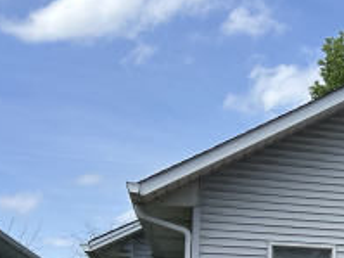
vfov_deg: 16.1
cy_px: 331
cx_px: 426
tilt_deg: +4.1
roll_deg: -0.1
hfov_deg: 20.8
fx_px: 864
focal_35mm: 87
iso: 50
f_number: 1.5
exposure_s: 1/2632
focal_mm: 5.7
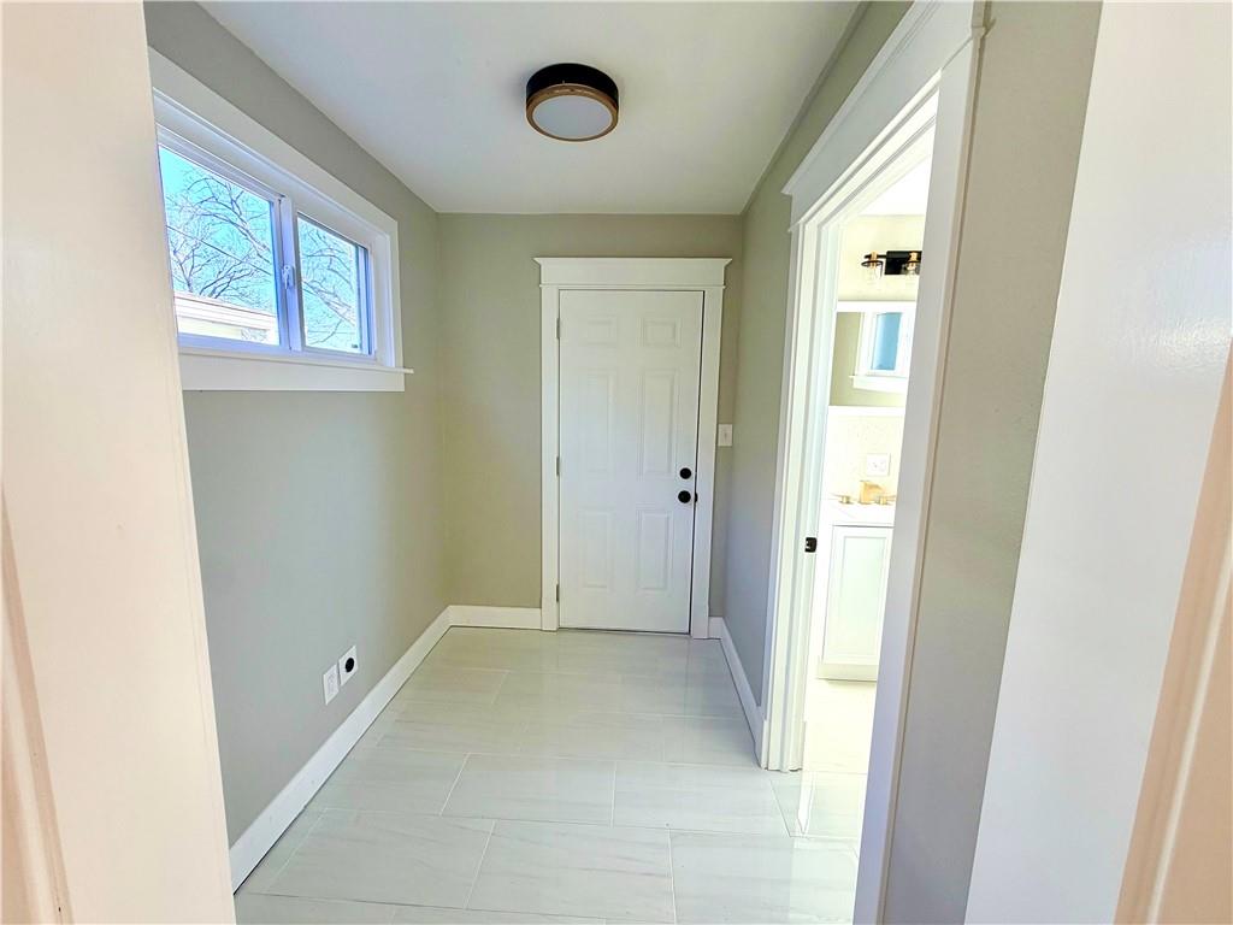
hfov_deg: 102.1
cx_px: 616
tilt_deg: -8.2
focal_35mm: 14
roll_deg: -1.2
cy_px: 462
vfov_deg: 85.7
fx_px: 499
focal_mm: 2.22
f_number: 2.2
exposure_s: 1/121
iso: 100
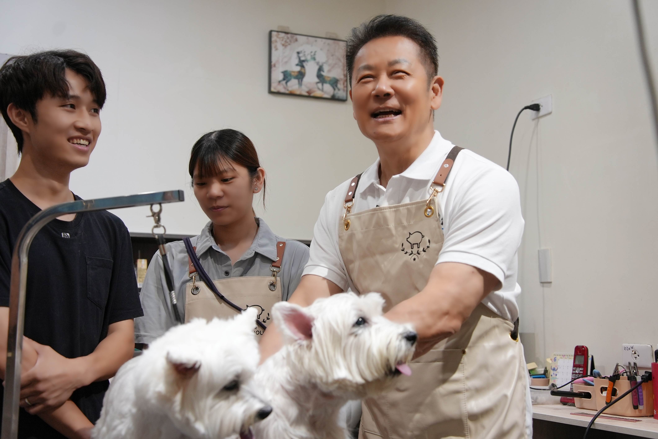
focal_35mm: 43
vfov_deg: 31.2
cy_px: 220
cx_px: 329
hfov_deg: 45.4
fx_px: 786
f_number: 4
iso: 1000
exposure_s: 1/160
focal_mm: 43
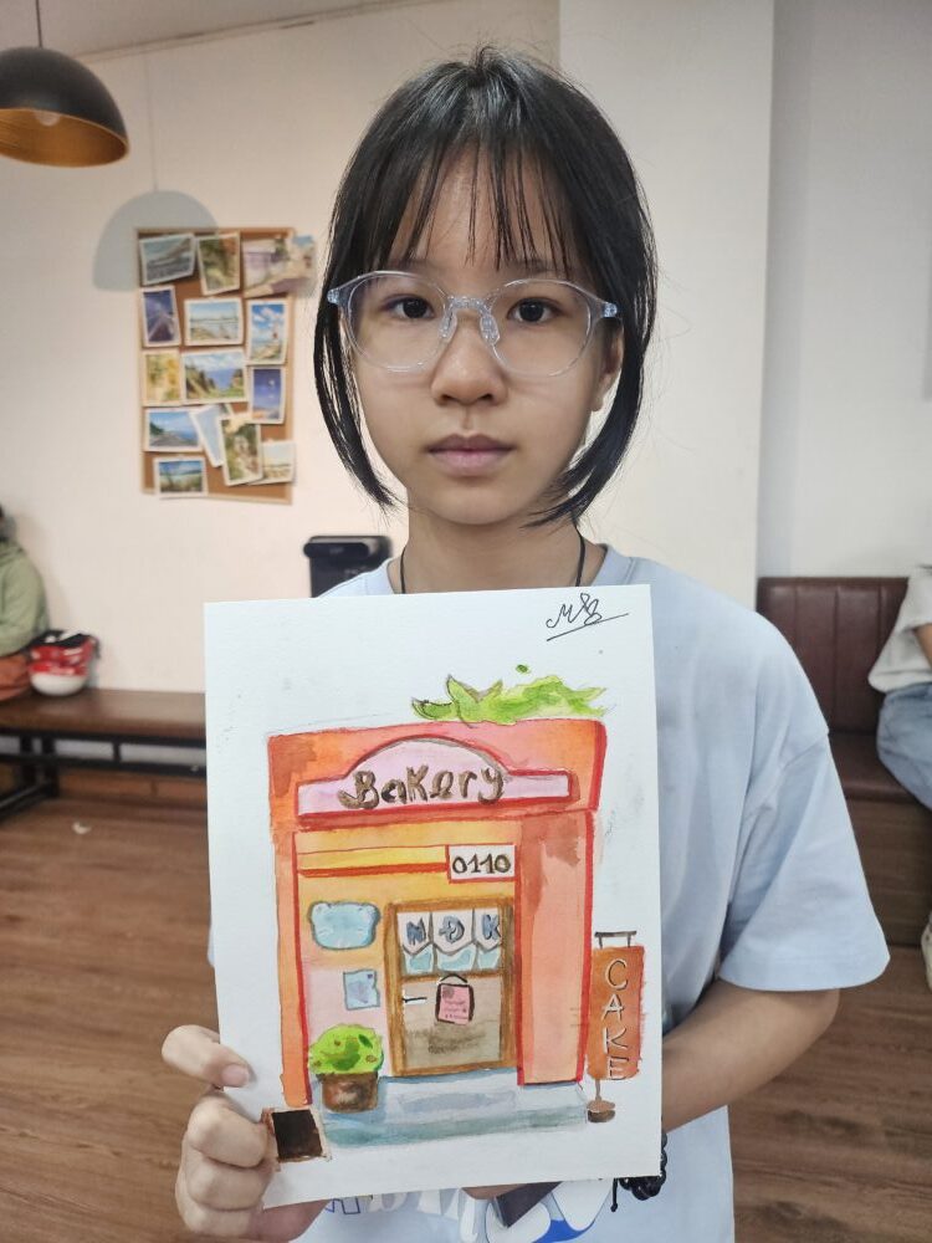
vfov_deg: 71.6
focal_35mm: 24
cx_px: 466
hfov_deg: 56.8
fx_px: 862
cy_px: 622
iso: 200
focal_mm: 5
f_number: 1.8
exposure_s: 1/100
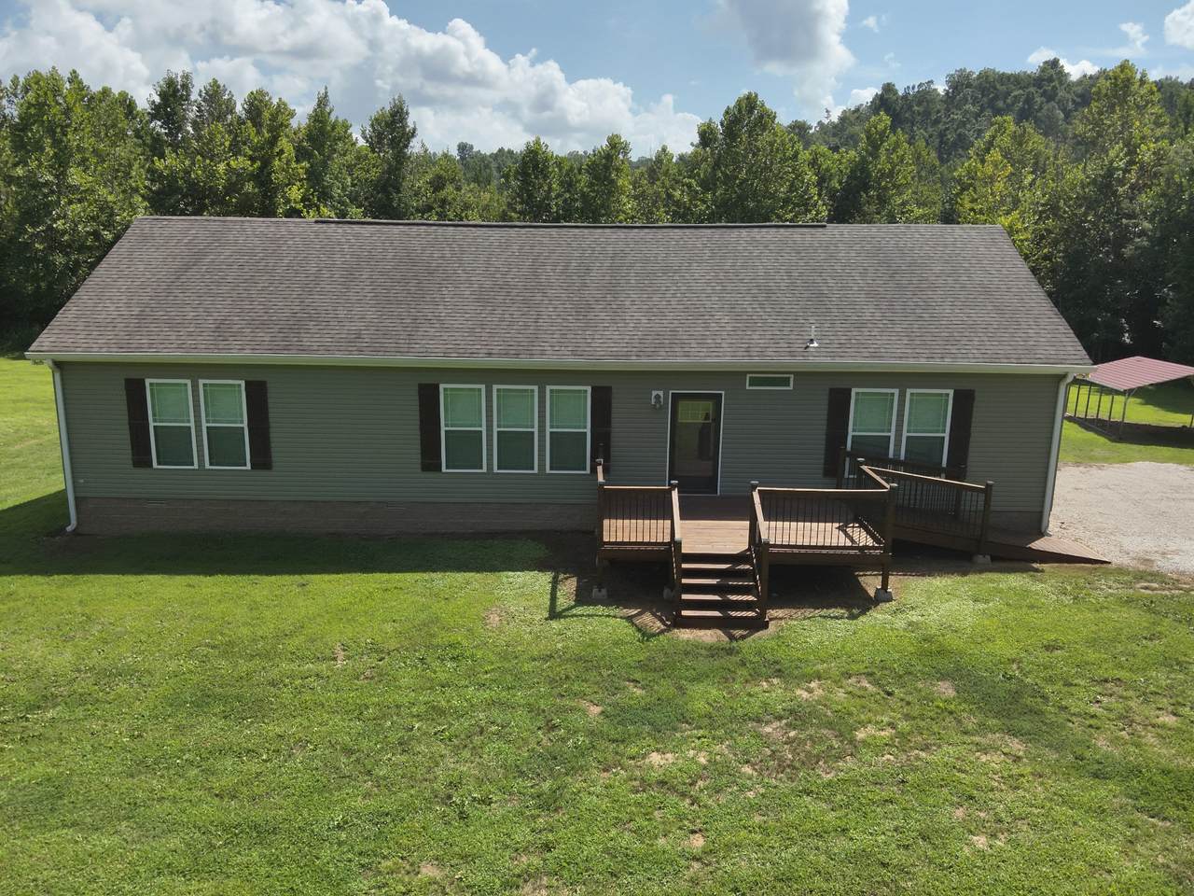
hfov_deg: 71.6
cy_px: 448
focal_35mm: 24
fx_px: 828
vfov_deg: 56.8
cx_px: 597
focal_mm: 4.4
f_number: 2.8
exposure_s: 1/1250
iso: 100
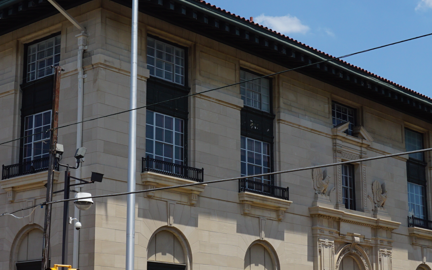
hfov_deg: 27.4
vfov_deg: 17.4
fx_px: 883
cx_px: 172
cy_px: 155
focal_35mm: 75
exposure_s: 1/200
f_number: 11
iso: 100
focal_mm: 20
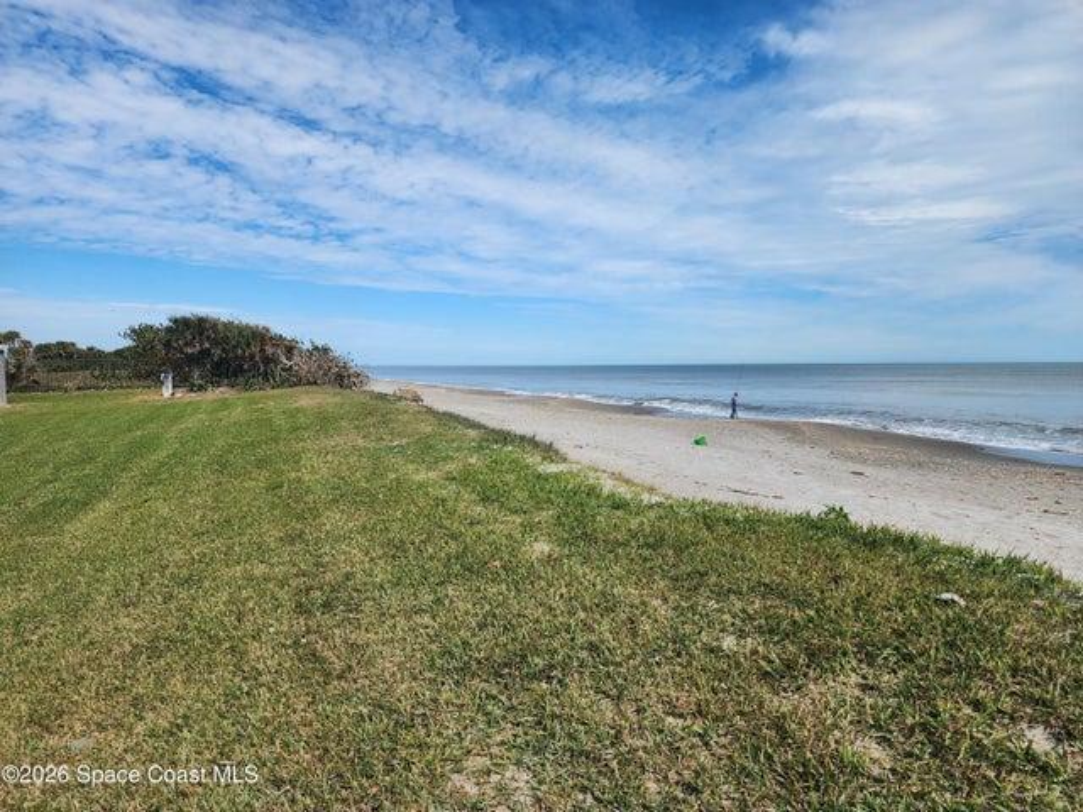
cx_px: 542
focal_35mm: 23
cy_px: 406
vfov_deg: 58.9
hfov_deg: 73.9
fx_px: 720
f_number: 1.8
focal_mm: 6.4
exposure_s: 1/1571
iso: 12
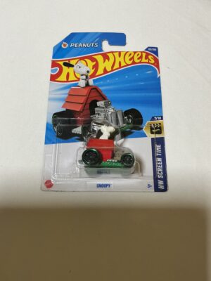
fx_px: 236
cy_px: 140
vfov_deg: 61.7
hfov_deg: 48.2
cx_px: 106
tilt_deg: -73.9
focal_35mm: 29
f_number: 1.8
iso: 125
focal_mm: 3
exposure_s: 1/60
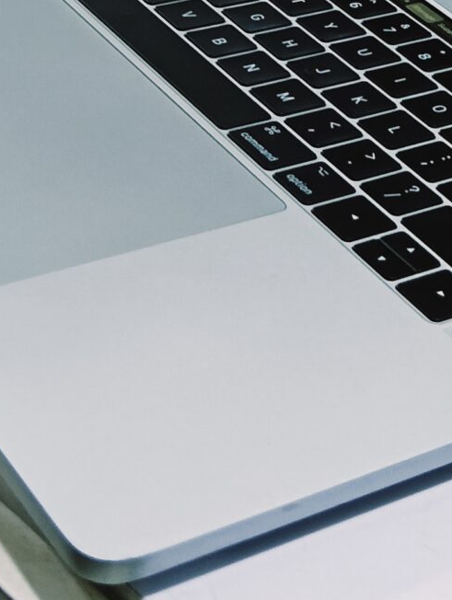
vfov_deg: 16.1
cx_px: 462
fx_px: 1841
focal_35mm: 106
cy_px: -427
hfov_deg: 13.8
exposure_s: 1/33.3
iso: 80
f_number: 1.8
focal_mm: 3.98
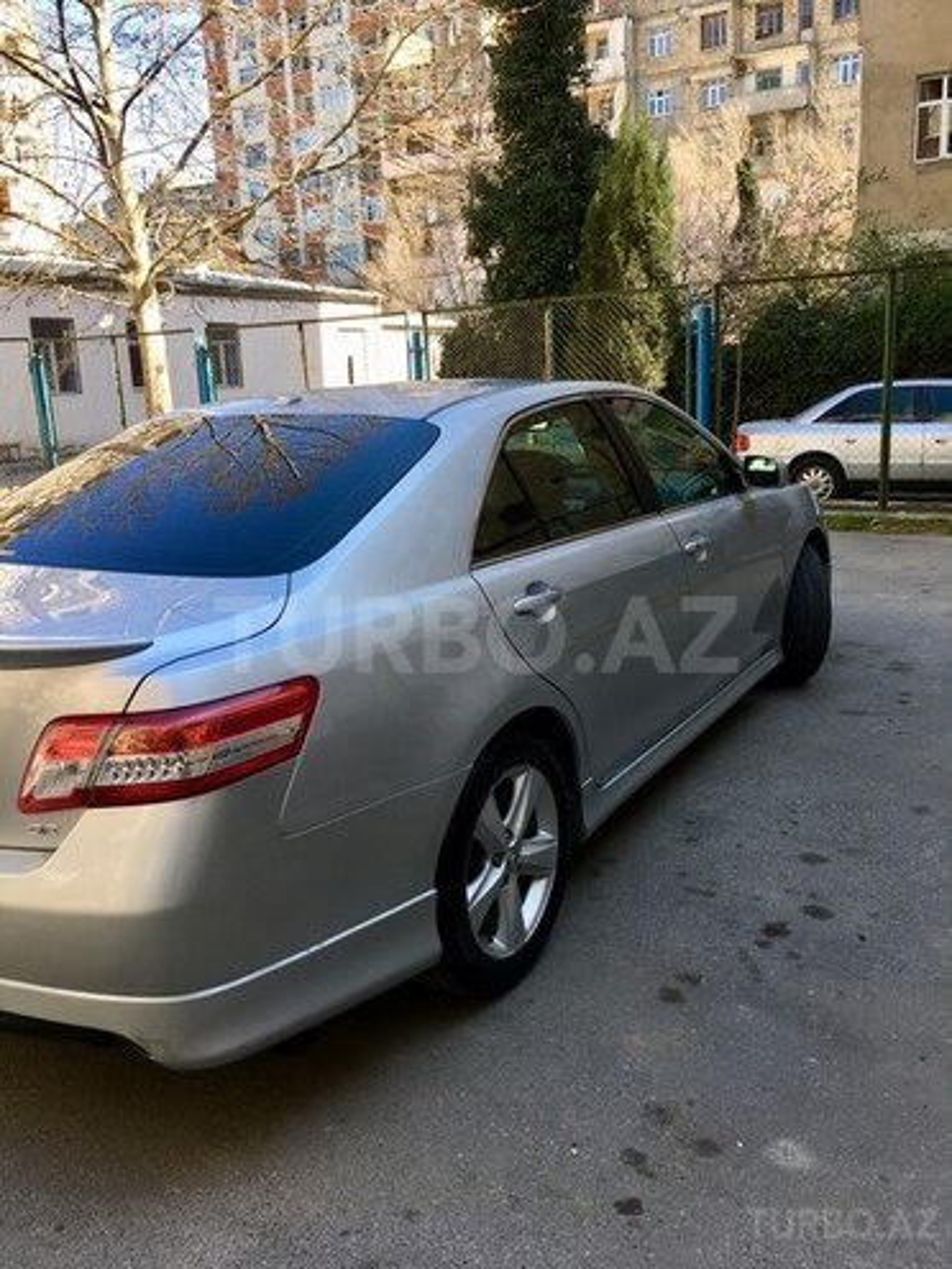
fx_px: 1063
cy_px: 634
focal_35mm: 29
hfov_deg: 48.2
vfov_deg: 61.7
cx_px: 476
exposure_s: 1/292
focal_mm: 4.15
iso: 25
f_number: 2.2
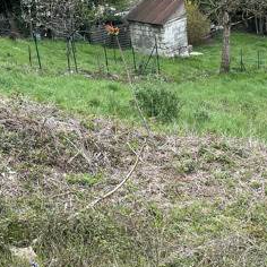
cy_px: 259
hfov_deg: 20.5
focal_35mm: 78
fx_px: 681
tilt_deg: -33.6
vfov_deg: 21.5
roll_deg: -1.7
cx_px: 337
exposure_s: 1/727
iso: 50
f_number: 1.6
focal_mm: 5.1
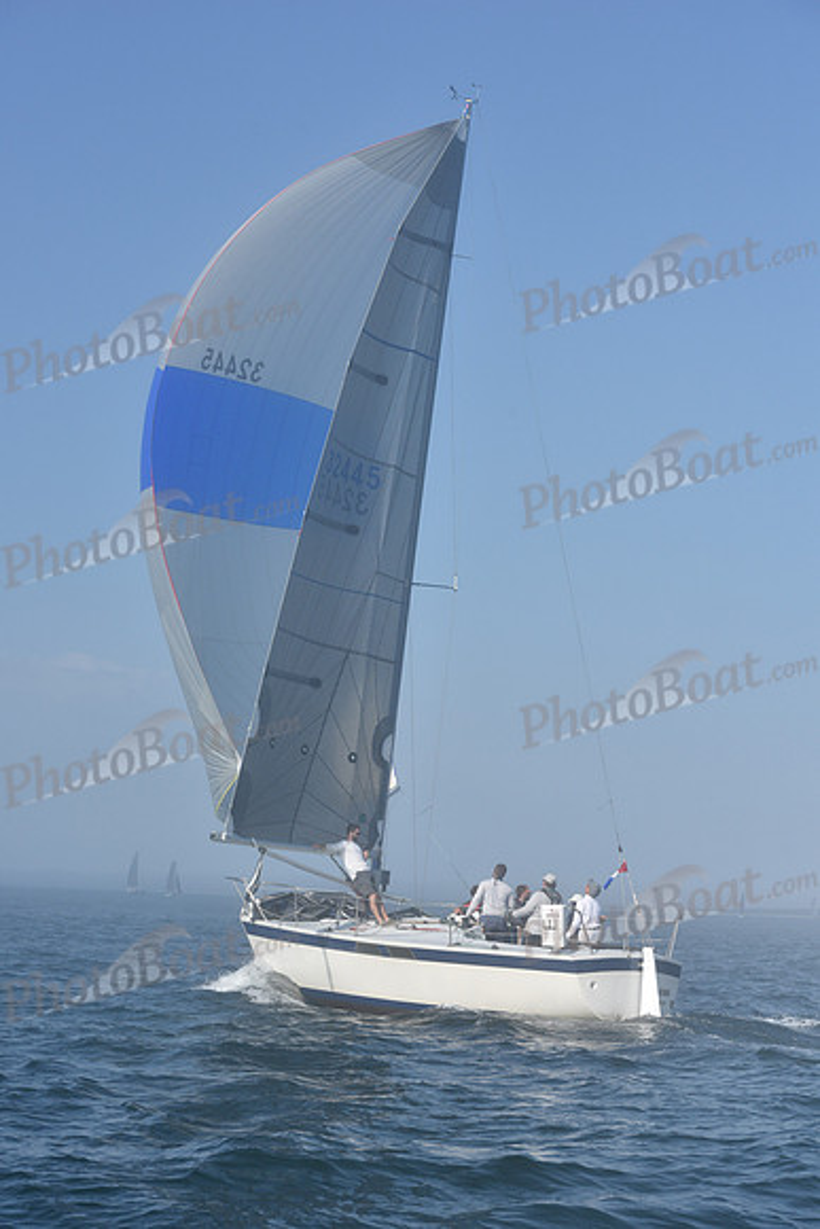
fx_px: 2390
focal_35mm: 70
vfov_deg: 28.8
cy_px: 614
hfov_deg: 19.5
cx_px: 410
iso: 320
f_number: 9
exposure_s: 1/1250
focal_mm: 70
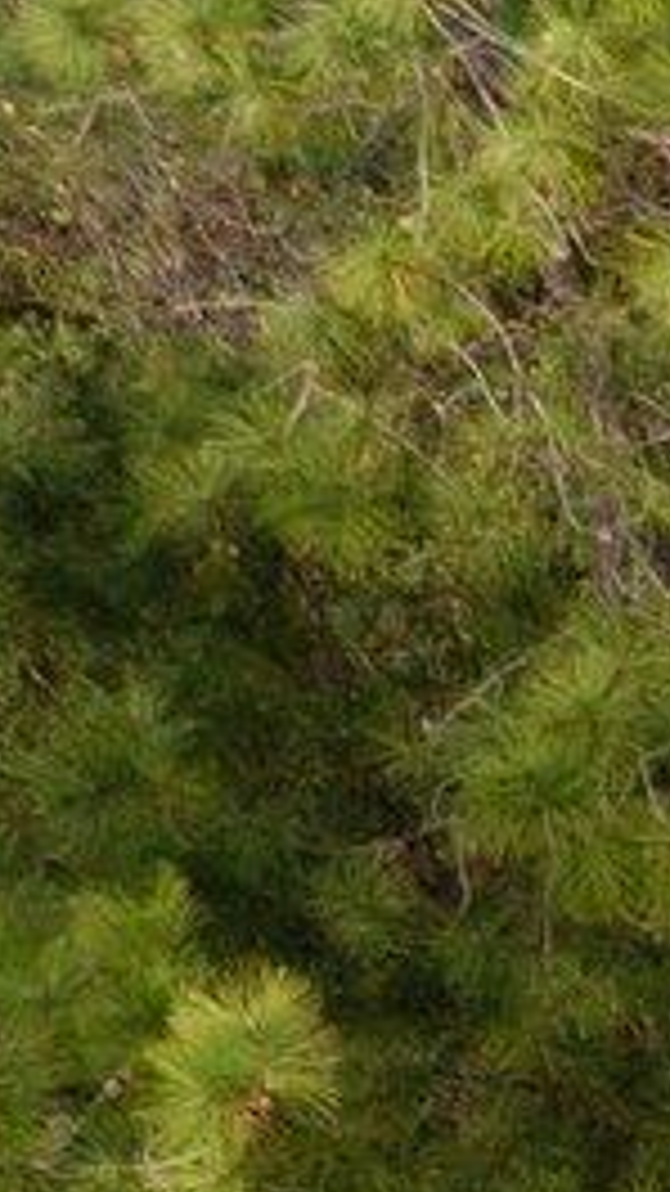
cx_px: 4083
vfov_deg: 9.1
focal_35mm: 227
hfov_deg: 4.2
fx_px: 7172
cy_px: 2051
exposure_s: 1/320
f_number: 5
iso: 100
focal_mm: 10.26
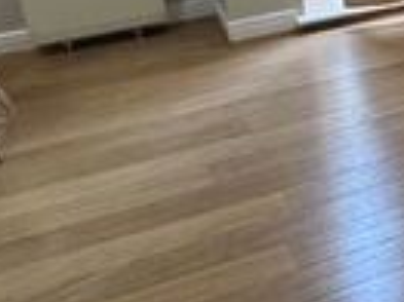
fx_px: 875
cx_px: 617
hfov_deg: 21.5
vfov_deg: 19.1
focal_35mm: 75
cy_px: 8
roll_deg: +0.4
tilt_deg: -20.1
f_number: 2.2
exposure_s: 1/80
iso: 320
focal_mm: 2.22
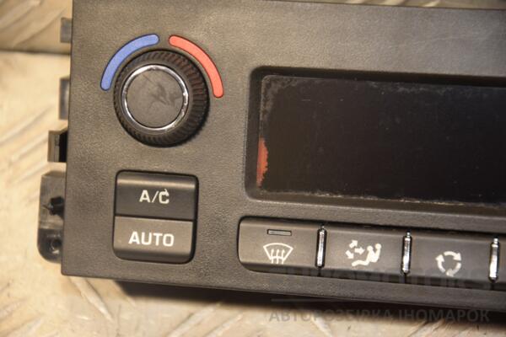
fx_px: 2214
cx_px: 253
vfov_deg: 8.7
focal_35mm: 158
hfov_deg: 13.0
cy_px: 168
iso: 800
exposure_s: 1/125
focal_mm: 105
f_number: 5.6
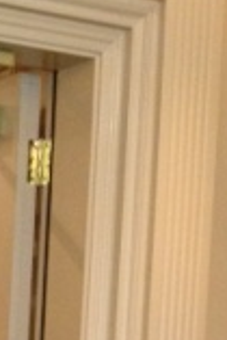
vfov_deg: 12.9
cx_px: -255
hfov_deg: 8.7
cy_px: 559
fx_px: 1397
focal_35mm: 148
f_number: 2.4
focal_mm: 4.28
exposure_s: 1/20
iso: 250
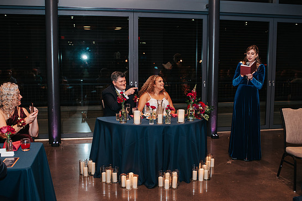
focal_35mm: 38
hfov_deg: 50.7
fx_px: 319
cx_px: 148
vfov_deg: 35.0
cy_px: 97
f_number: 2.8
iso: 1000
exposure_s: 1/200
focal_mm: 35
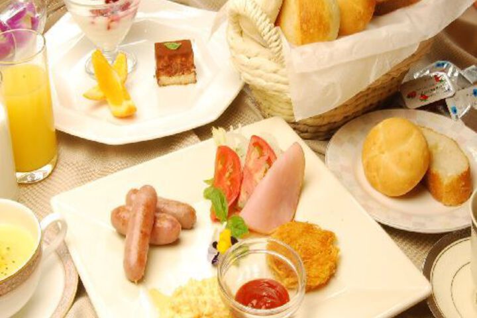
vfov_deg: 26.5
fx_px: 676
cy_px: 159
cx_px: 238
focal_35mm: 51
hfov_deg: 38.9
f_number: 29
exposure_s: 2.5
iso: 100
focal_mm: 34
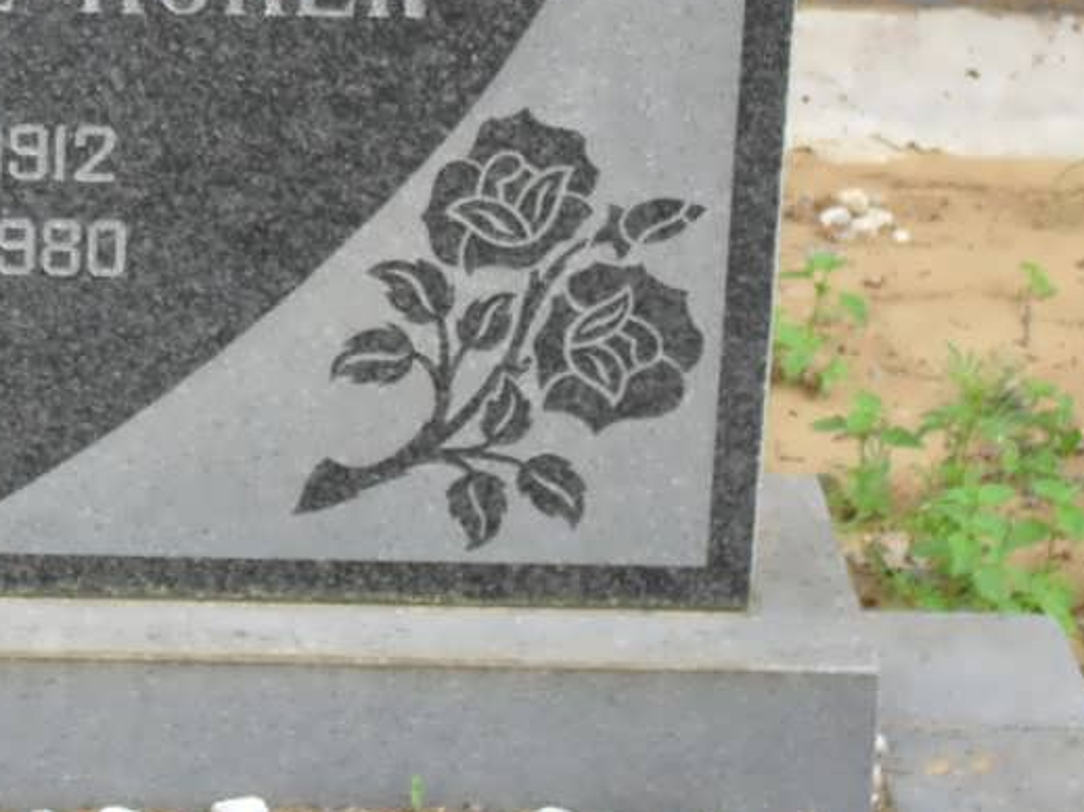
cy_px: -59
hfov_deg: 12.7
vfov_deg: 9.6
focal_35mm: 153
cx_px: -40
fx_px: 4789
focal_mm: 11.7
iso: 100
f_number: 4.6
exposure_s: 1/90
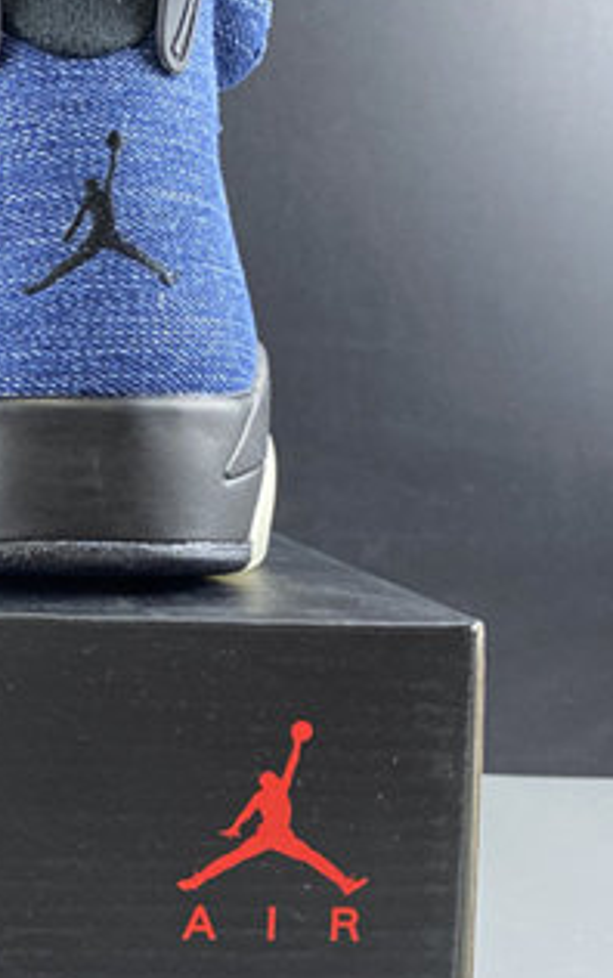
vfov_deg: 33.5
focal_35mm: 61
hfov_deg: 19.2
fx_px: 1628
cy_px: 497
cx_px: -251
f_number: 1.8
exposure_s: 1/50
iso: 160
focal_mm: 4.25
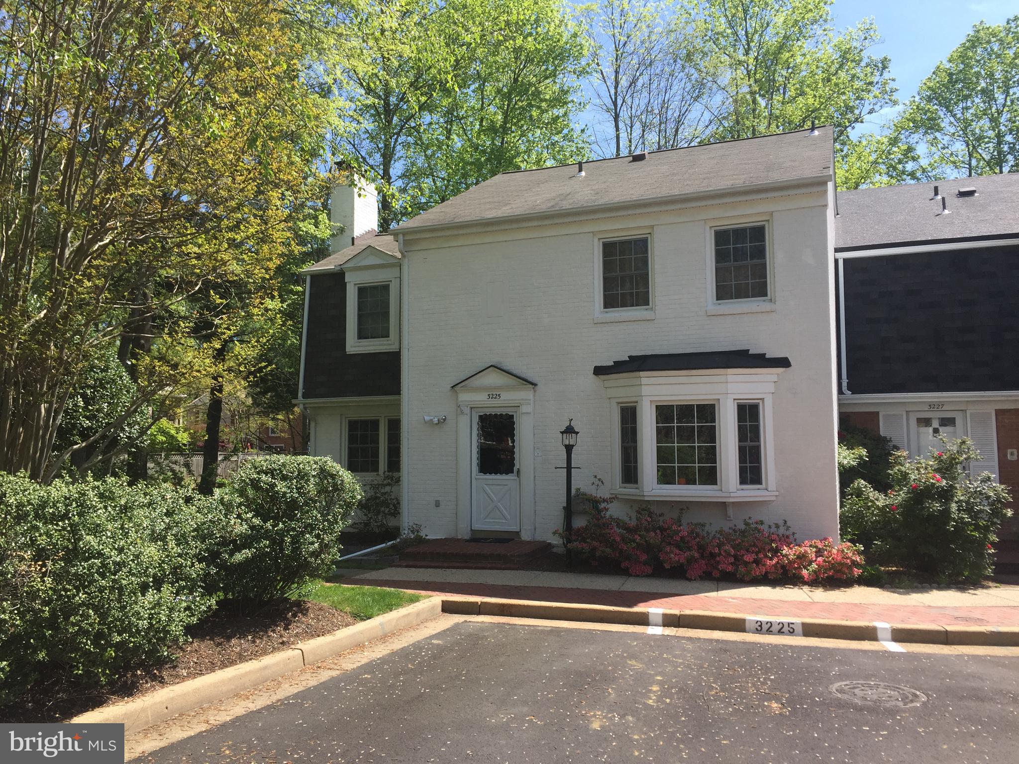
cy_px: 382
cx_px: 510
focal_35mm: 29
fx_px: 854
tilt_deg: +5.1
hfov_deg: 61.7
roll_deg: -0.1
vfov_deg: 48.2
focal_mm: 4.15
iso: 32
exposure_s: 1/1014
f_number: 2.2
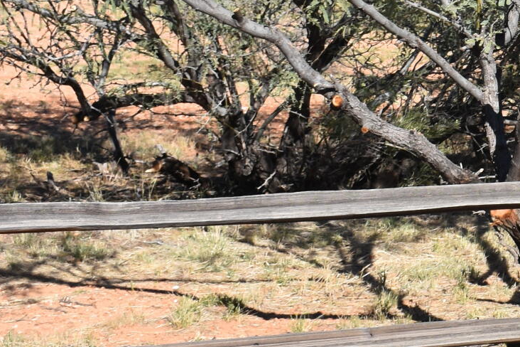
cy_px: -115
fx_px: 1777
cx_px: 845
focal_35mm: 123
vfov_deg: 10.9
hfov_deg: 15.1
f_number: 8
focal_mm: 20
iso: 200
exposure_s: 1/500
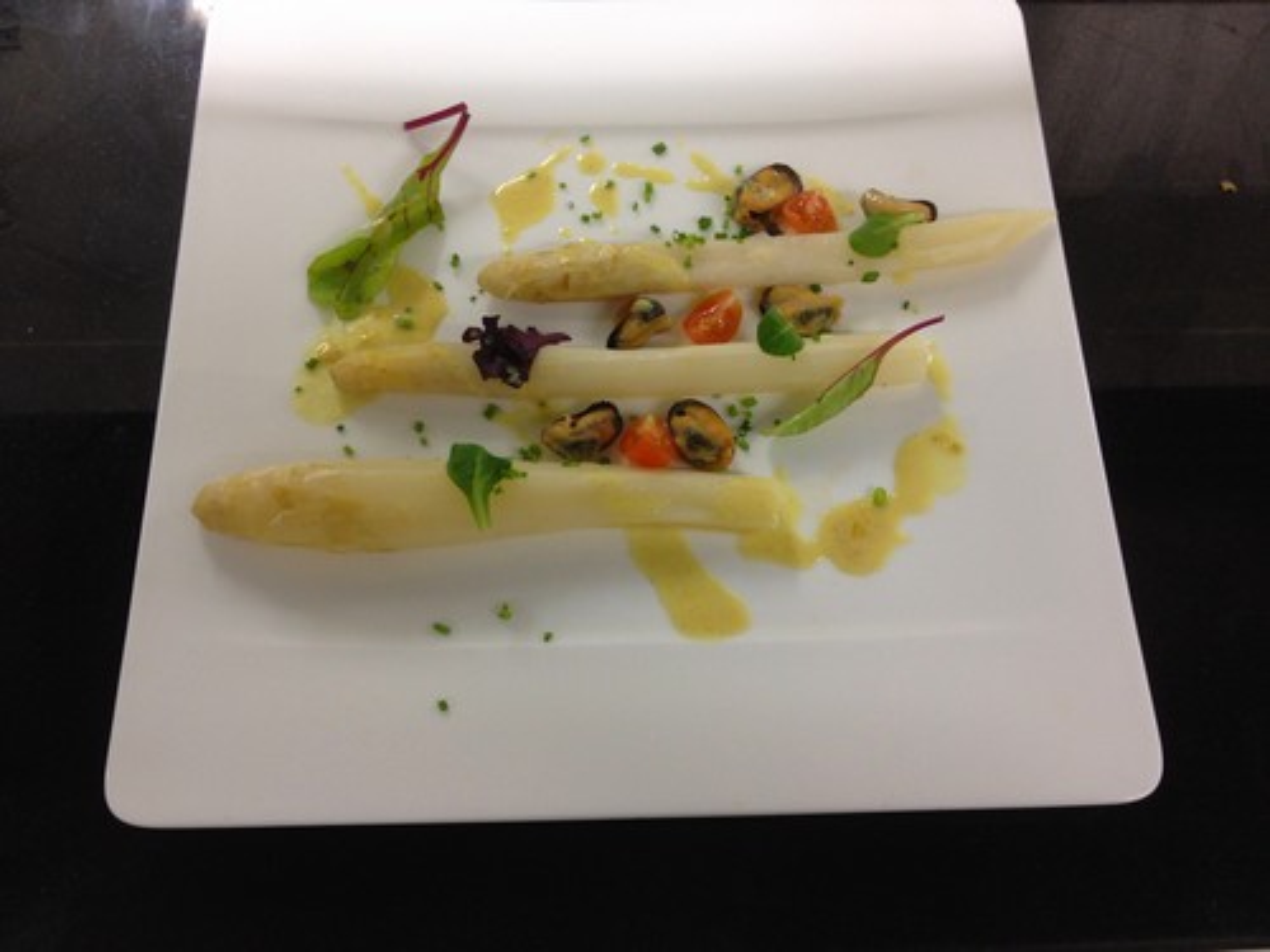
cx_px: 635
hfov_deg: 52.6
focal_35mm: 35
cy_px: 476
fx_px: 1284
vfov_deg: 40.7
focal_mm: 4.28
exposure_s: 1/20
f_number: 2.4
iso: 80
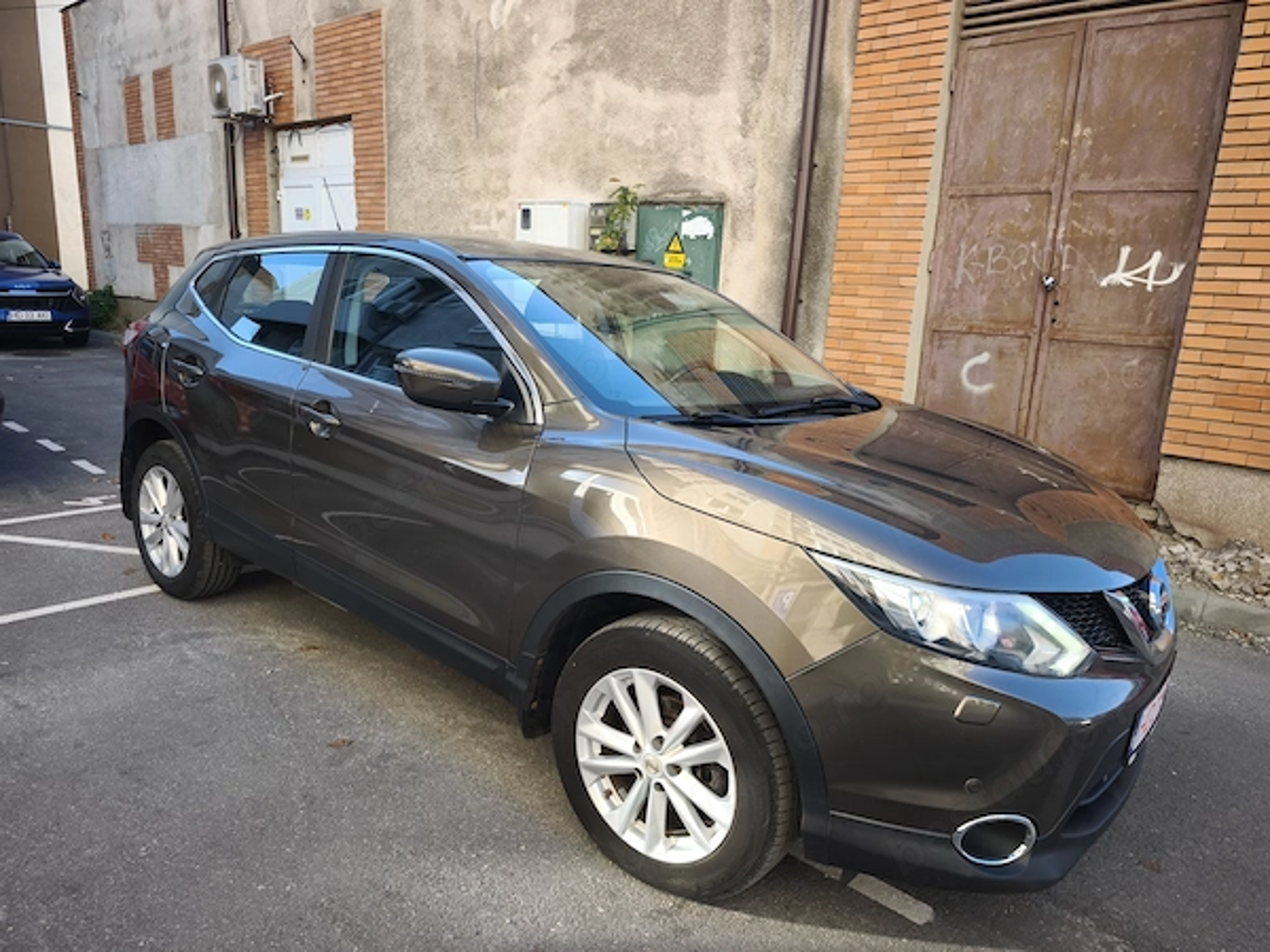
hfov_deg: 73.9
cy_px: 476
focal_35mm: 23
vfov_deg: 58.9
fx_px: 844
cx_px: 635
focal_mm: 6.57
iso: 50
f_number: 1.6
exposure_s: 1/175
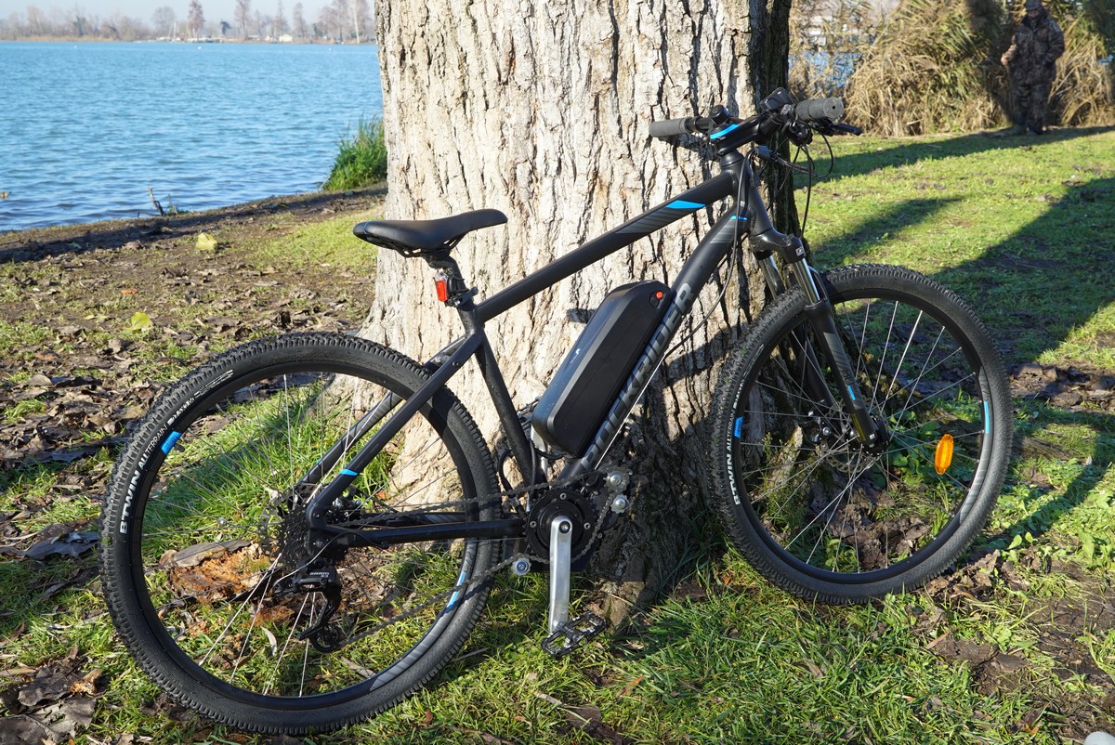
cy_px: 372
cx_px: 558
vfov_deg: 31.2
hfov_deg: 45.4
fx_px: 1333
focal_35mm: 43
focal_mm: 43
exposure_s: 1/320
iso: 640
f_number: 11
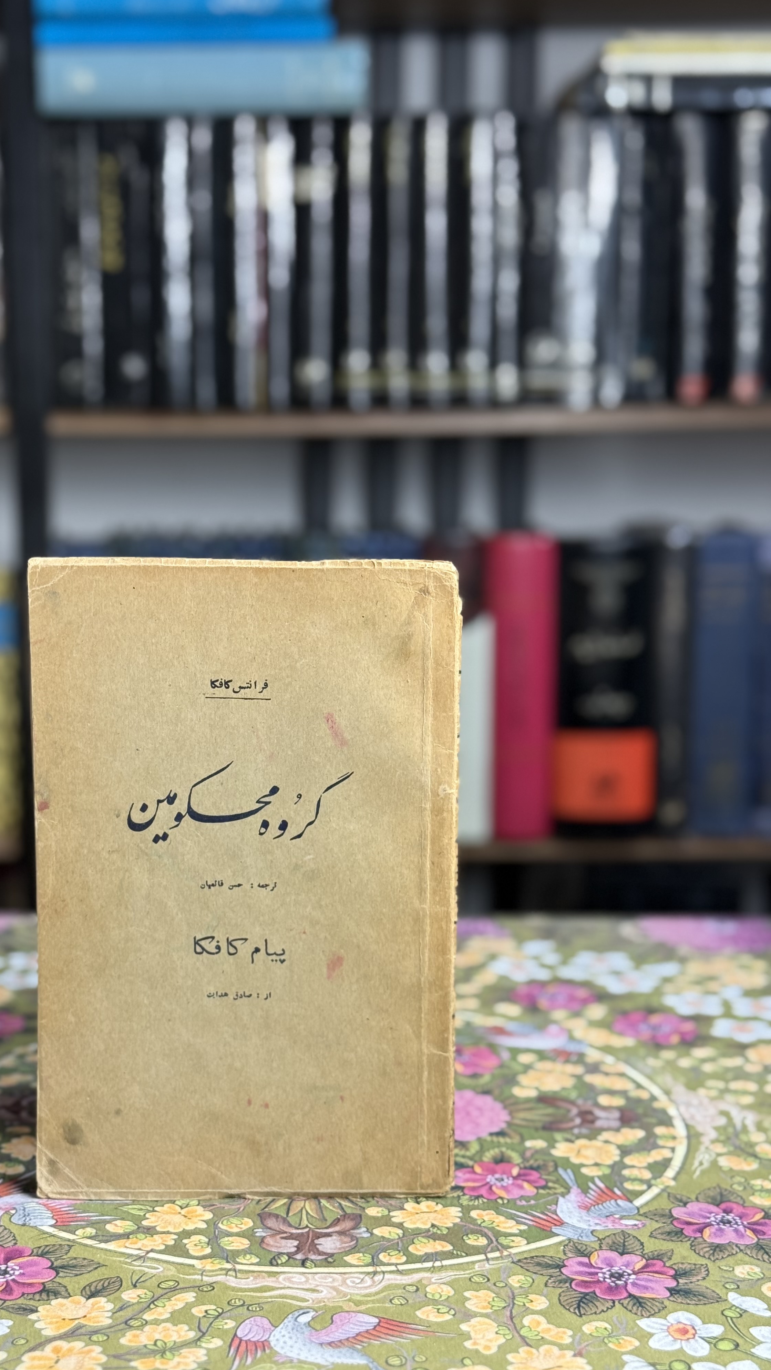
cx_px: 250
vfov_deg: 39.2
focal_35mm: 53
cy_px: 679
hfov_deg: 22.5
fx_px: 1926
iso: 125
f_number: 1.78
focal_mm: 6.76
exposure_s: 1/100
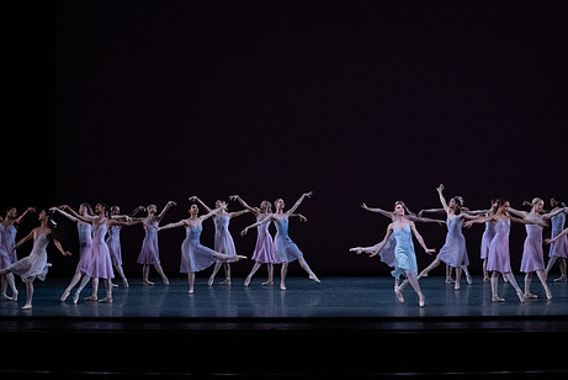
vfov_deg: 15.5
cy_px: 147
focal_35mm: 88
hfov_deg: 23.1
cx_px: 333
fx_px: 1389
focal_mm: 70
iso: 12800
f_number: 13
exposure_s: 1/400
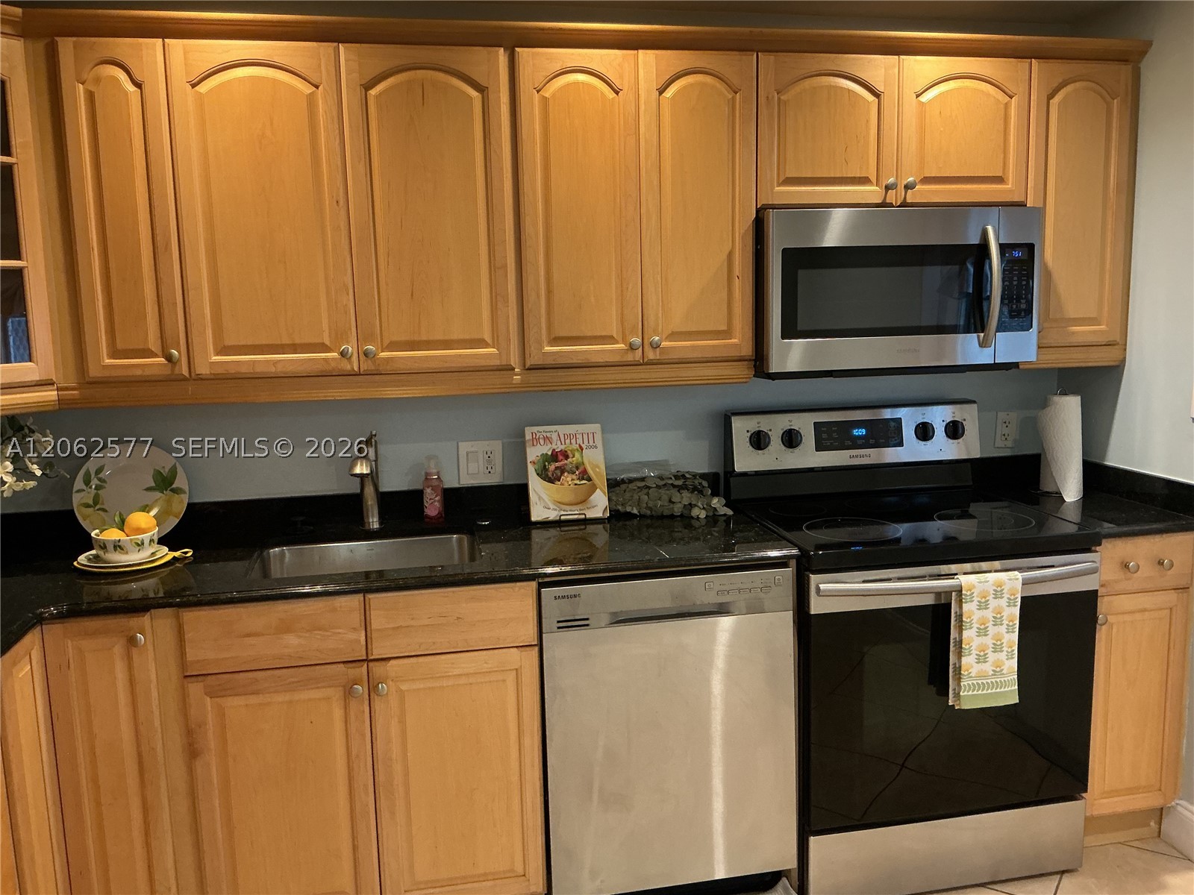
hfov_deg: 61.7
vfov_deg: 48.2
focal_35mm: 29
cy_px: 448
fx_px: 1000
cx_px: 597
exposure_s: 1/40
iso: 200
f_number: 1.8
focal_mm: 3
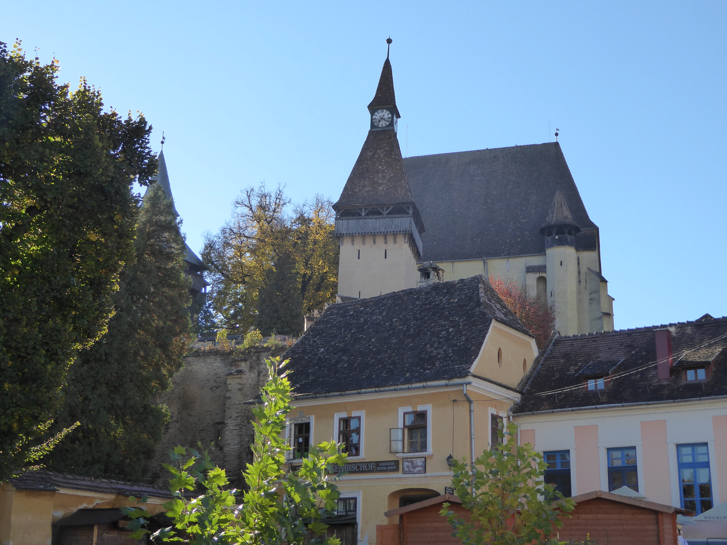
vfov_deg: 29.7
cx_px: 364
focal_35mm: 49
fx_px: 1029
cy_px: 272
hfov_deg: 38.9
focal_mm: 8.4
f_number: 4
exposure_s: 1/400
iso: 160
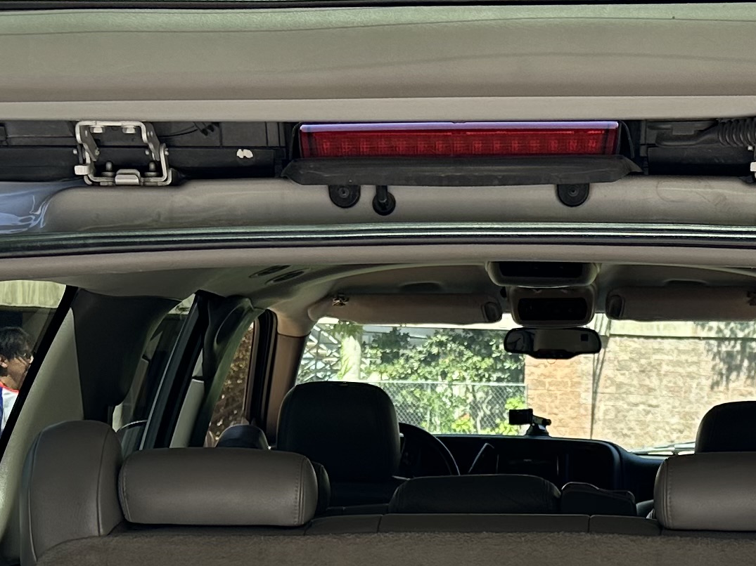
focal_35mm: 90
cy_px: 606
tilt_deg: -4.5
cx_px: 450
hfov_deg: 21.7
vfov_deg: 16.0
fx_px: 1965
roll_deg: -3.1
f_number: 1.78
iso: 80
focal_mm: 6.86
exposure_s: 1/879
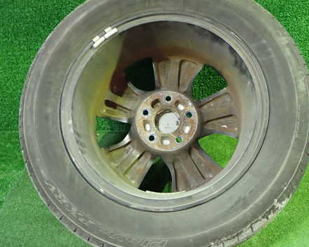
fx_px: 366
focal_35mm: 40
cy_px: 114
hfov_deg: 45.8
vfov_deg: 37.3
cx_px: 154
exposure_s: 1/30
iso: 800
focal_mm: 5.4
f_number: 2.3
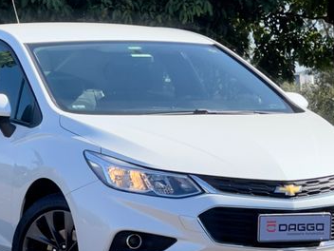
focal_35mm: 177
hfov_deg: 11.2
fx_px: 1708
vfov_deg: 8.4
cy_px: 57
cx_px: 121
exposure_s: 1/213
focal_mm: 9
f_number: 2.8
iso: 25
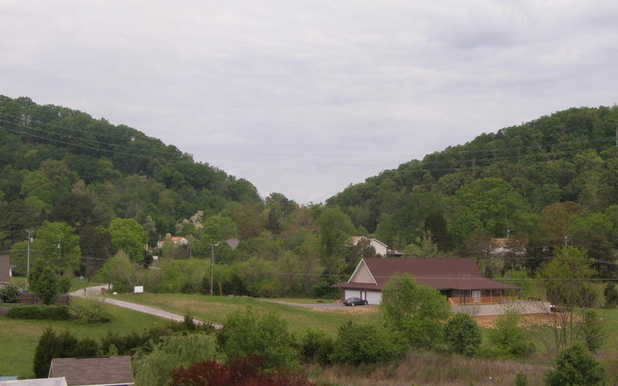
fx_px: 1162
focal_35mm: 69
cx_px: 313
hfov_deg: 29.8
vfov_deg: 18.9
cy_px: 189
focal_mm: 11.46
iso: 64
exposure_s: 1/250
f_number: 5.6
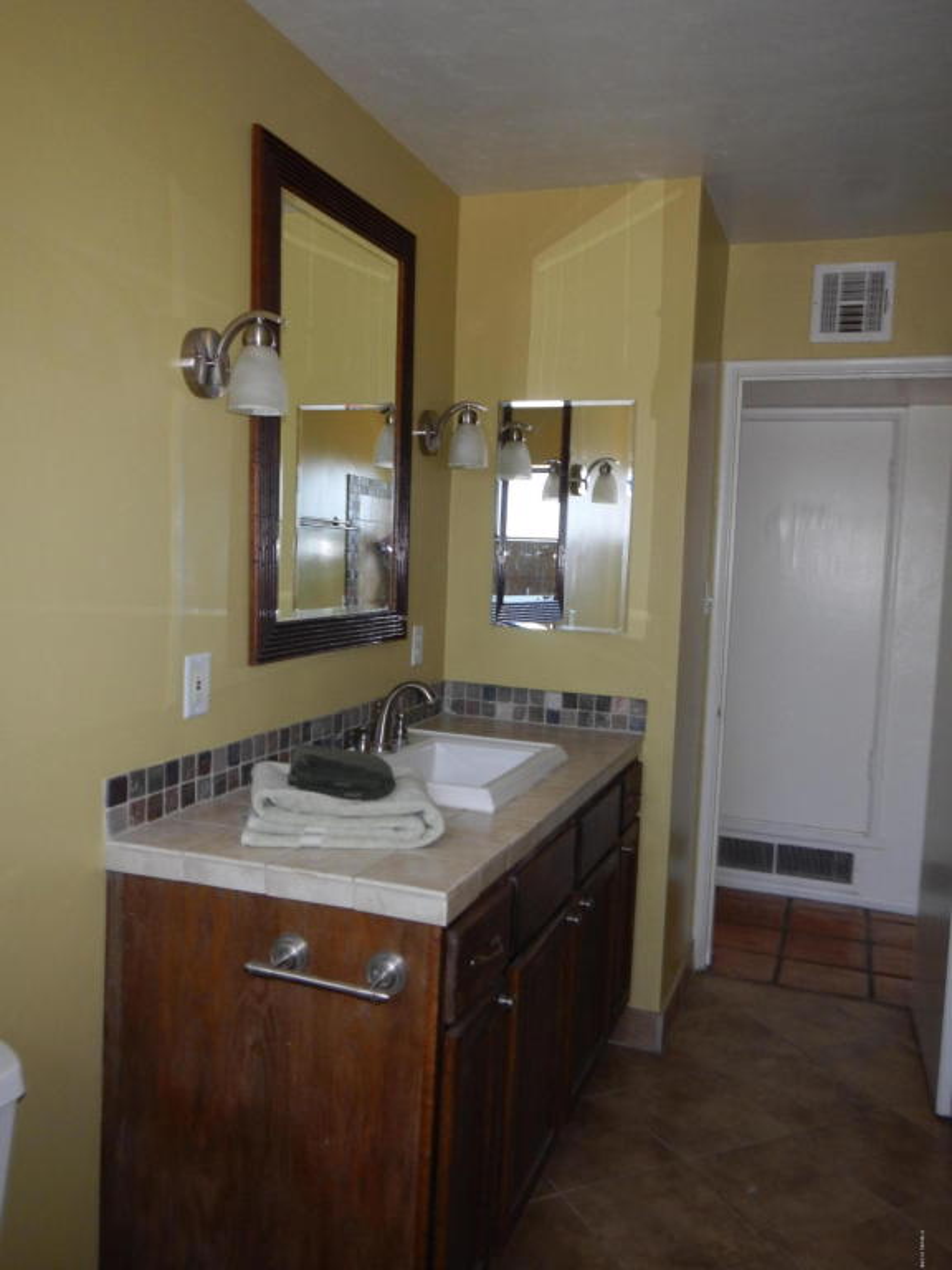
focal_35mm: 28
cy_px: 635
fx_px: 1027
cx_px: 476
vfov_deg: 63.4
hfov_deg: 49.7
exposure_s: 1/30
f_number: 3.9
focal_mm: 5
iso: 200
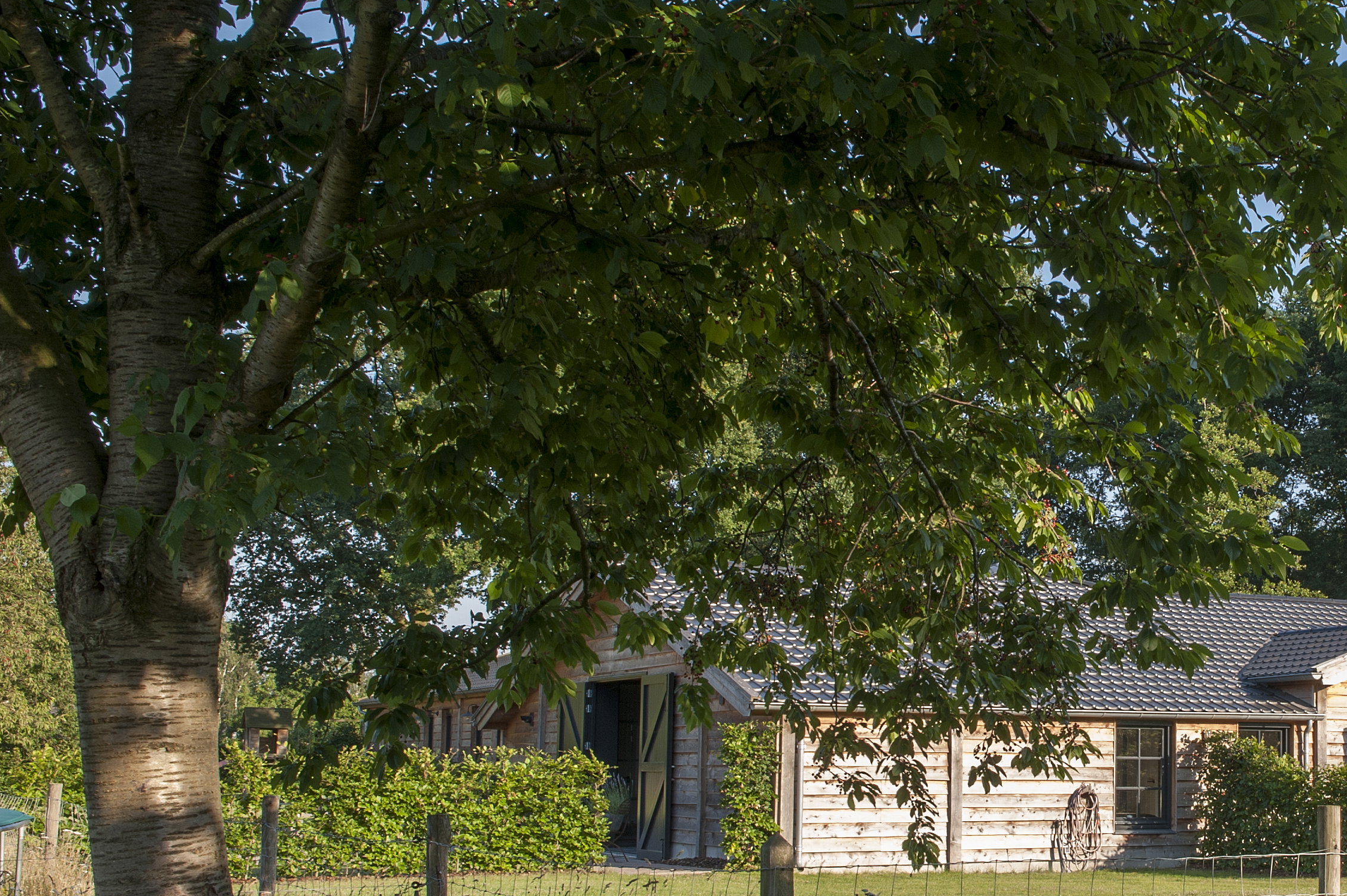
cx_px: 1149
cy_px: 591
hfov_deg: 35.8
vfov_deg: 25.4
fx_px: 1982
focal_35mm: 53
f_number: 16
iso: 100
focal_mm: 28
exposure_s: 1/20
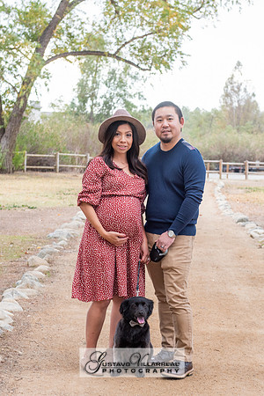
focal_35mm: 91
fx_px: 996
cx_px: 166
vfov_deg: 22.5
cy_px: 229
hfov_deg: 15.1
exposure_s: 1/125
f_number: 5
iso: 500
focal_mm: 52
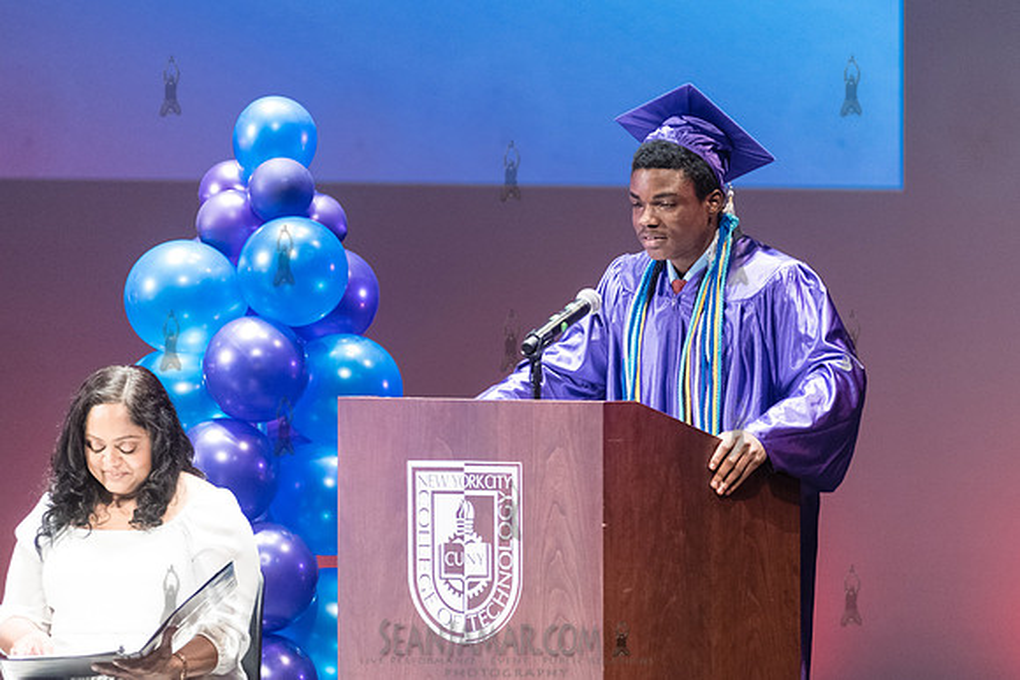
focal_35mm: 244
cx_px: 620
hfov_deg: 8.4
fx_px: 6907
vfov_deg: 5.6
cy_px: 319
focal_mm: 200
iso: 4000
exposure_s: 1/200
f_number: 2.8
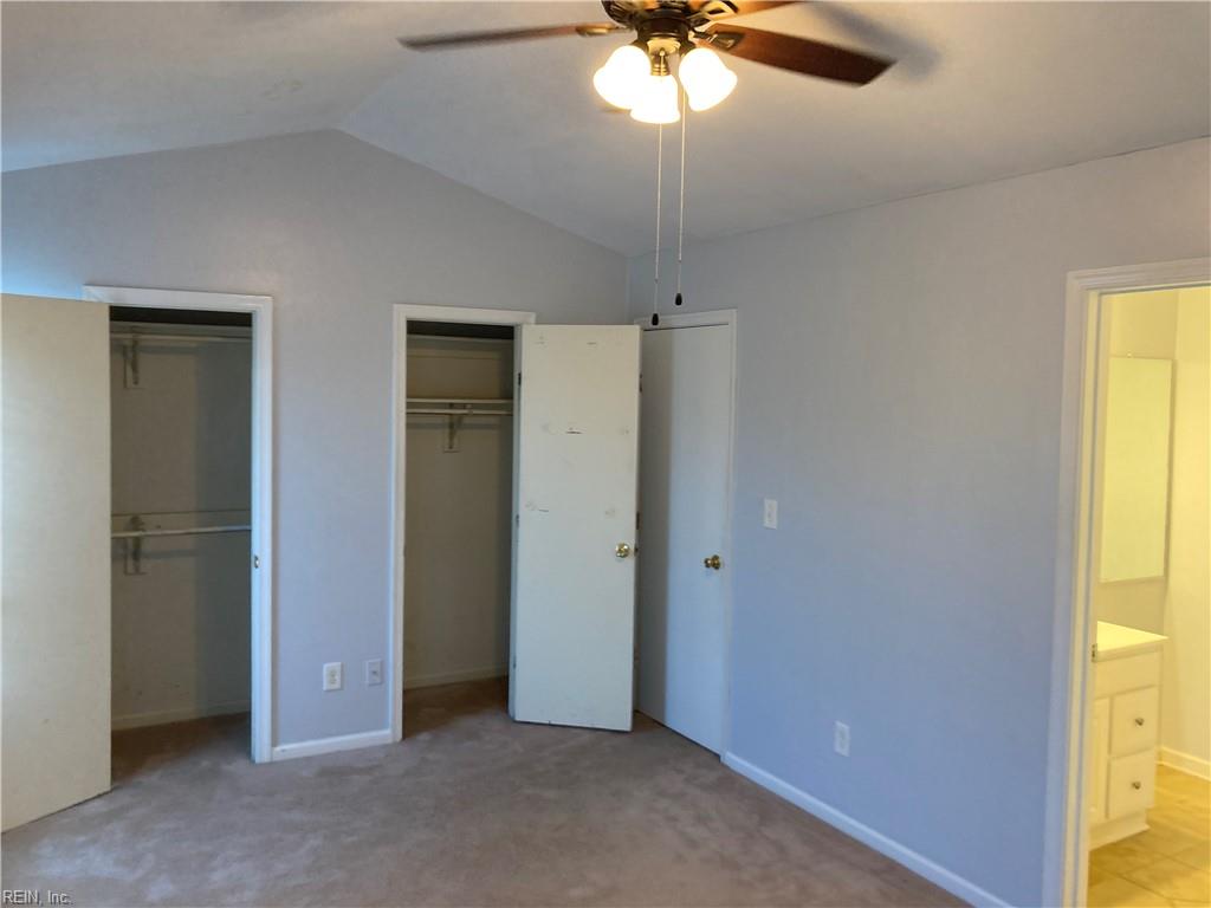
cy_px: 454
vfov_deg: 49.7
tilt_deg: -1.8
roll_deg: -1.3
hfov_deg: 63.4
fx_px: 980
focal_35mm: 28
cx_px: 606
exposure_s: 1/60
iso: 125
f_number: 1.8
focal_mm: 3.99
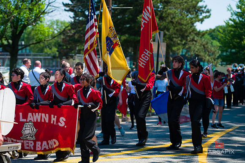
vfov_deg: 13.7
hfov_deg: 20.4
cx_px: 122
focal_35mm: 100
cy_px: 82
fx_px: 680
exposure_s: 1/2000
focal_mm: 100
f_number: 3.2
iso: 200
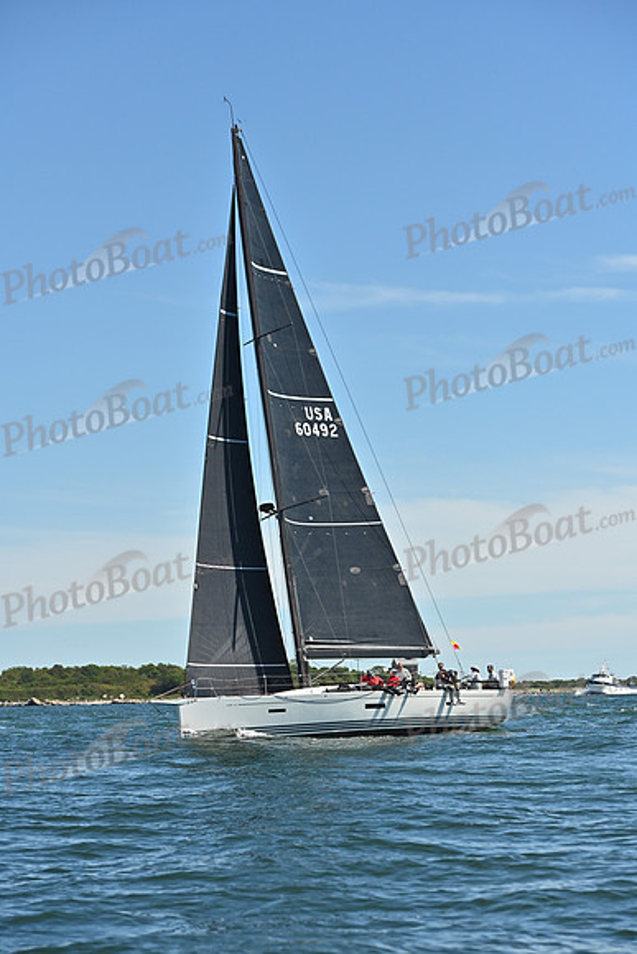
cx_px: 318
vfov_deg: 19.5
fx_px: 2785
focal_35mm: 105
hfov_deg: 13.0
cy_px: 477
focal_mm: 105
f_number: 5.6
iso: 320
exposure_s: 1/3200
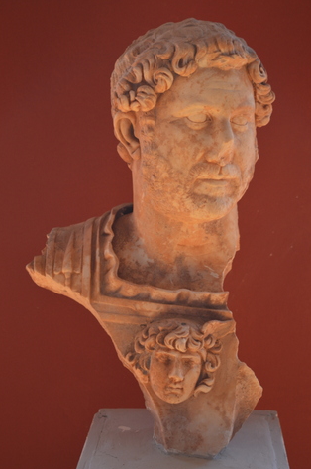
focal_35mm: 70
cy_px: 236
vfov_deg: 28.9
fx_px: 910
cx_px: 154
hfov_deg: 19.4
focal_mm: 46
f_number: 5
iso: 400
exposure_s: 1/80
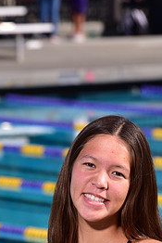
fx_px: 2831
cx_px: 97
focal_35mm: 420
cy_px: 262
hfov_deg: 3.3
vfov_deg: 4.9
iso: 80
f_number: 9
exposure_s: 1/250
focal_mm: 190
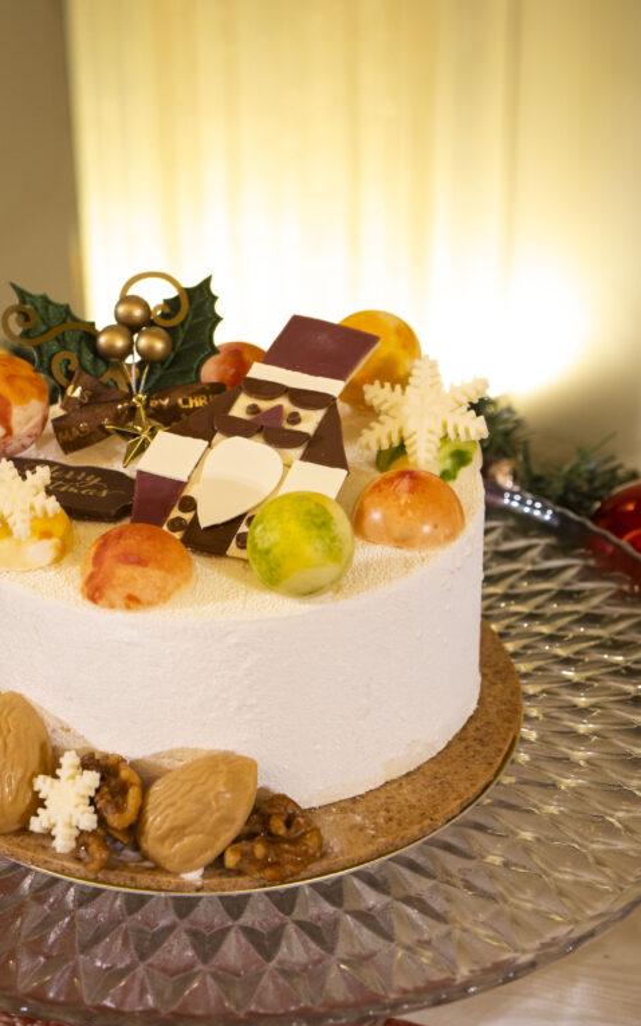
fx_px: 1985
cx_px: 215
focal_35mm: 71
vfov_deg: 29.0
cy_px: 514
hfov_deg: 18.3
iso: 800
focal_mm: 25
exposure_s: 1/60
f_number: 3.5
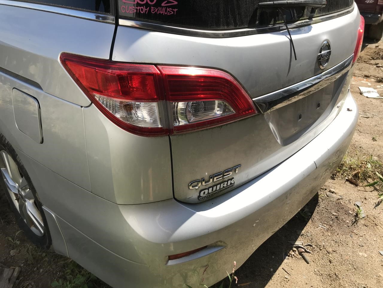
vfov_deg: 49.7
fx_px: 310
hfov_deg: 63.4
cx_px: 192
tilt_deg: -32.1
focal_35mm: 28
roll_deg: -0.4
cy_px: 144
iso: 20
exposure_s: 1/1650
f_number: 1.8
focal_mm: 3.99
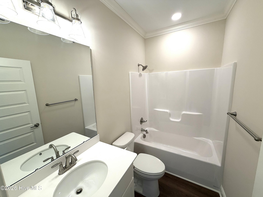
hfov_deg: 102.1
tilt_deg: -9.4
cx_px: 132
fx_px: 106
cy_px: 98
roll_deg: +2.5
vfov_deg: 85.7
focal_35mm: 14
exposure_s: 1/120
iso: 125
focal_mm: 2.22
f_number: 2.2
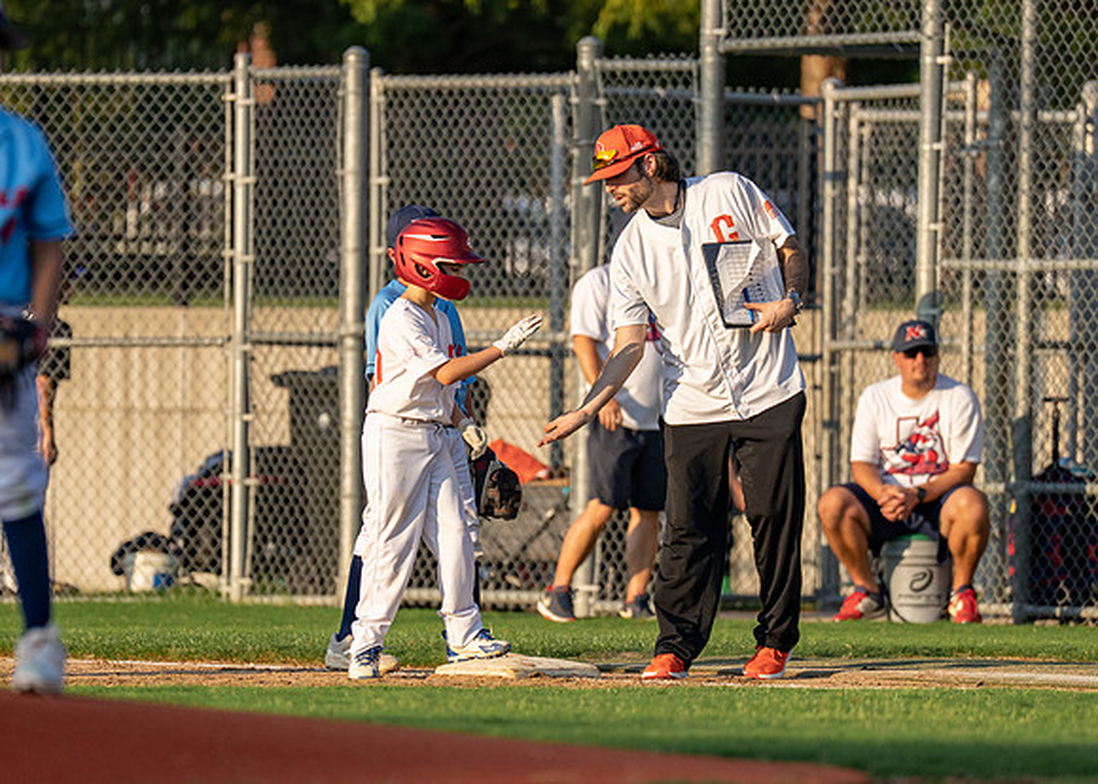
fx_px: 11739
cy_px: 405
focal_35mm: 377
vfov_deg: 3.8
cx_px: 545
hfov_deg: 5.4
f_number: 2.8
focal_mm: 200
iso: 250
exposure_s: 1/4000
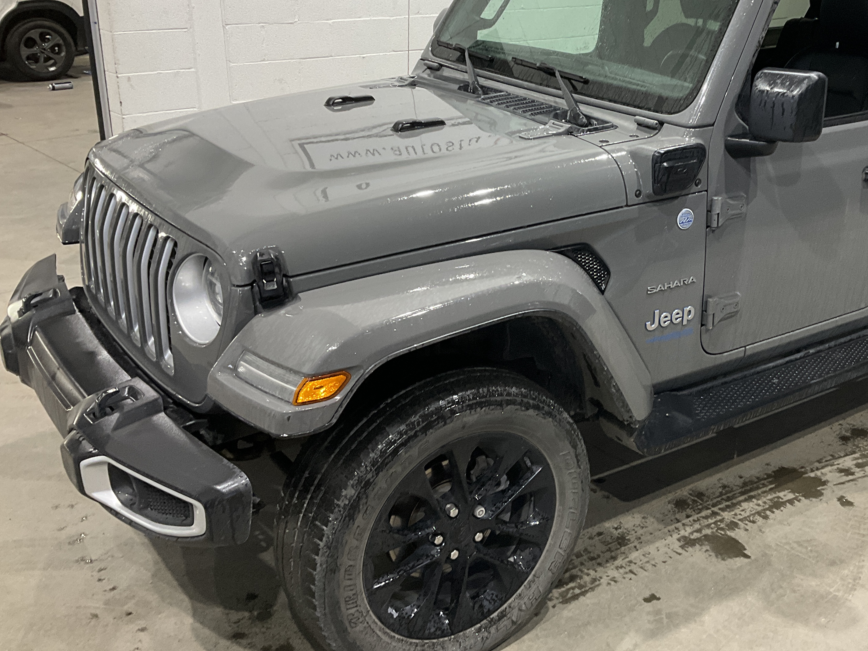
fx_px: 1028
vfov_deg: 35.1
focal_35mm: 41
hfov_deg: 44.9
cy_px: 285
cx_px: 595
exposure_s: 1/60
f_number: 1.8
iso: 100
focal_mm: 3
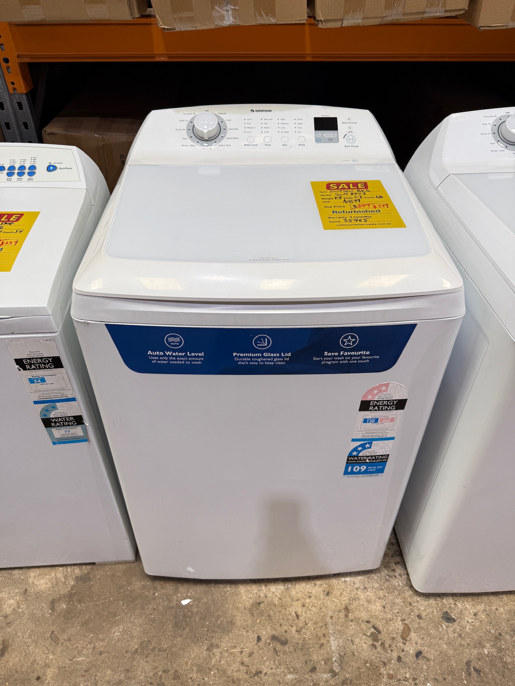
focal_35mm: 24
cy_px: 343
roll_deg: +1.1
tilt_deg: -39.5
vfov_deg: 71.6
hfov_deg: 56.8
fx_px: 476
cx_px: 258
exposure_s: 1/121
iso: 50
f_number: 1.78
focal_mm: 6.76
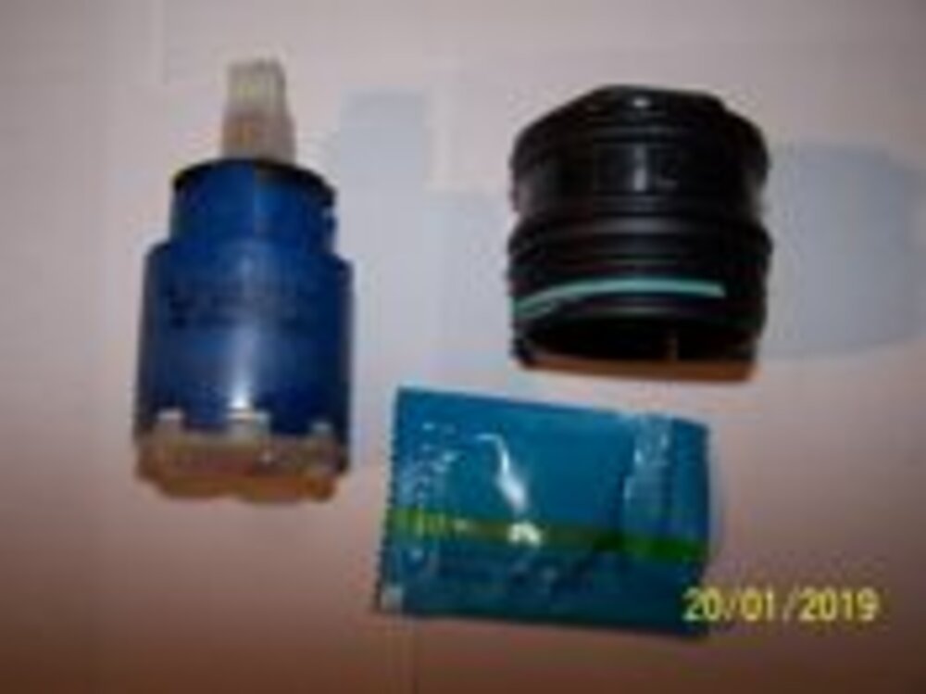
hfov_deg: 49.0
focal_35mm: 38
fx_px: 1016
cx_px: 463
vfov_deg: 37.7
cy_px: 347
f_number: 2.8
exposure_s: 1/60
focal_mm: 6.3
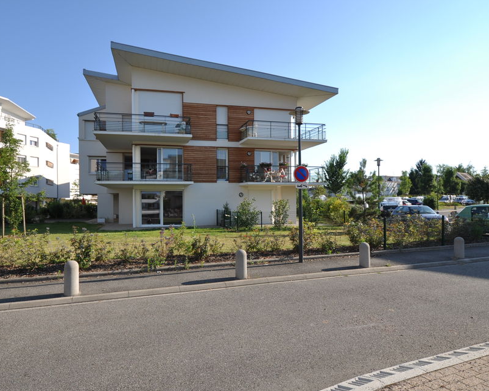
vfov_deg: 65.5
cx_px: 217
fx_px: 304
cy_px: 201
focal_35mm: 21
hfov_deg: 77.3
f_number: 7.1
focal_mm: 12
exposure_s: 1/200
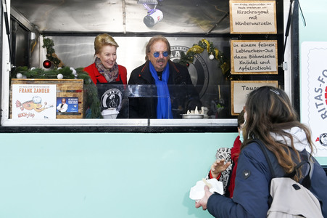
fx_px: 290
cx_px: 164
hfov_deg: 58.8
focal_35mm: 32
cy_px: 109
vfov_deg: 41.1
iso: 640
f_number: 7.1
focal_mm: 32
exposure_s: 1/160
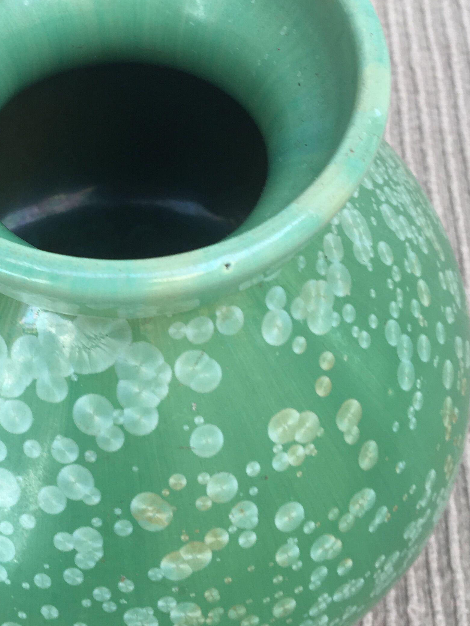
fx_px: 1014
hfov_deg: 25.7
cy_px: 267
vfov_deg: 34.3
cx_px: 109
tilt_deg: -61.1
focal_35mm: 56
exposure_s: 1/100
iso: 25
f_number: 2.2
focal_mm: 4.15
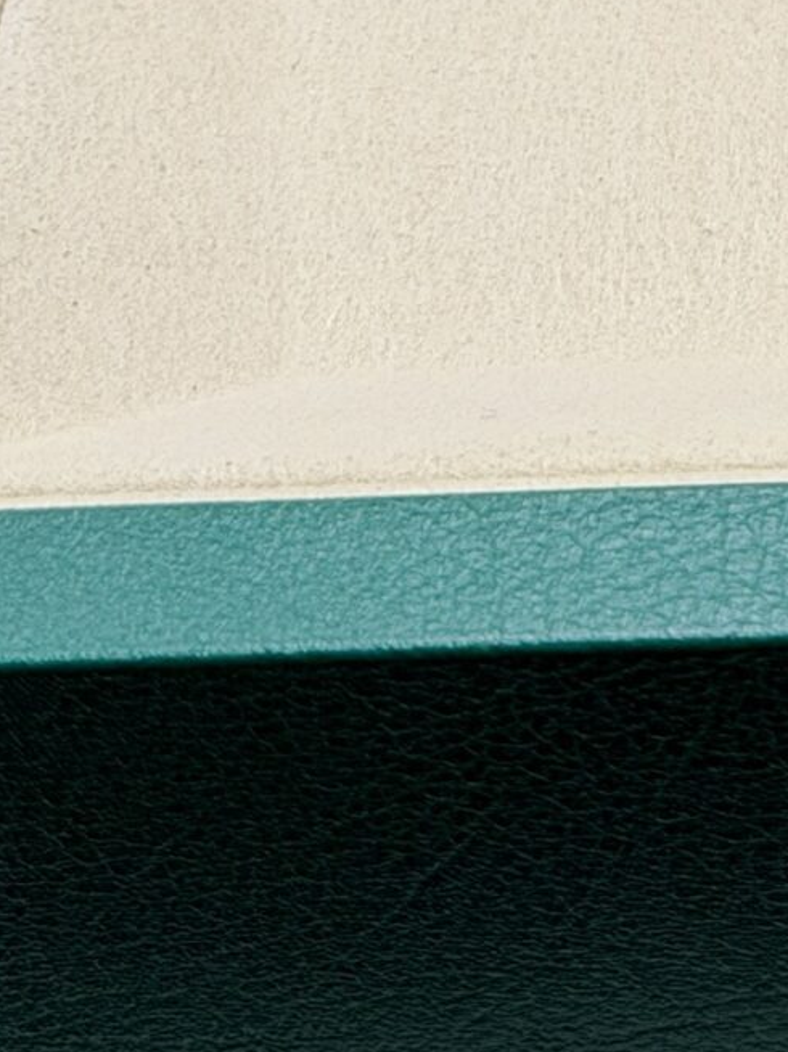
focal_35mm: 188
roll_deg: +0.0
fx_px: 5710
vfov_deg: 9.9
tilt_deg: -38.7
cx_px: 1488
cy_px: -893
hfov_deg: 7.6
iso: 64
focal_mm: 6.76
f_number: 1.78
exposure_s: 1/239
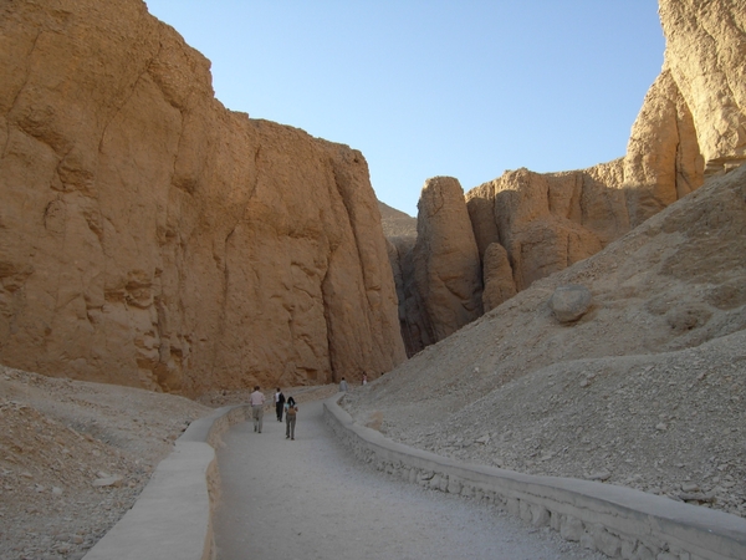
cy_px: 280
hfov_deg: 52.6
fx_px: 754
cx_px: 373
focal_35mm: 35
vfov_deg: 40.7
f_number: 5.6
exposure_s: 1/150
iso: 50
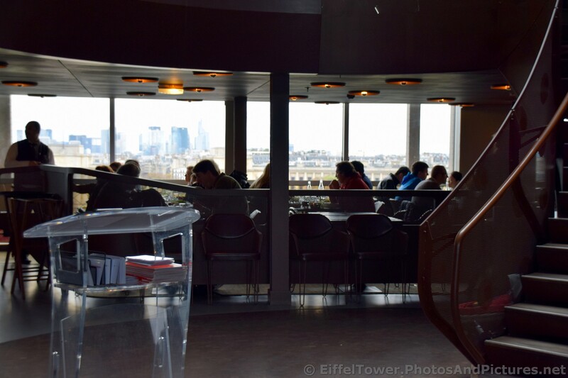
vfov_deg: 23.8
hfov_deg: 35.1
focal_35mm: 57
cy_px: 189
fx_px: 899
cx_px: 284
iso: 400
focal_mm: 38
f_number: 5
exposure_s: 1/100
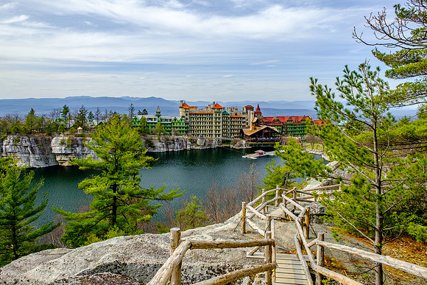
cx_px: 213
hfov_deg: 73.0
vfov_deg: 52.6
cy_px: 144
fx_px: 289
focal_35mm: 24
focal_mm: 16
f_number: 8
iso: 200
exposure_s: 1/170
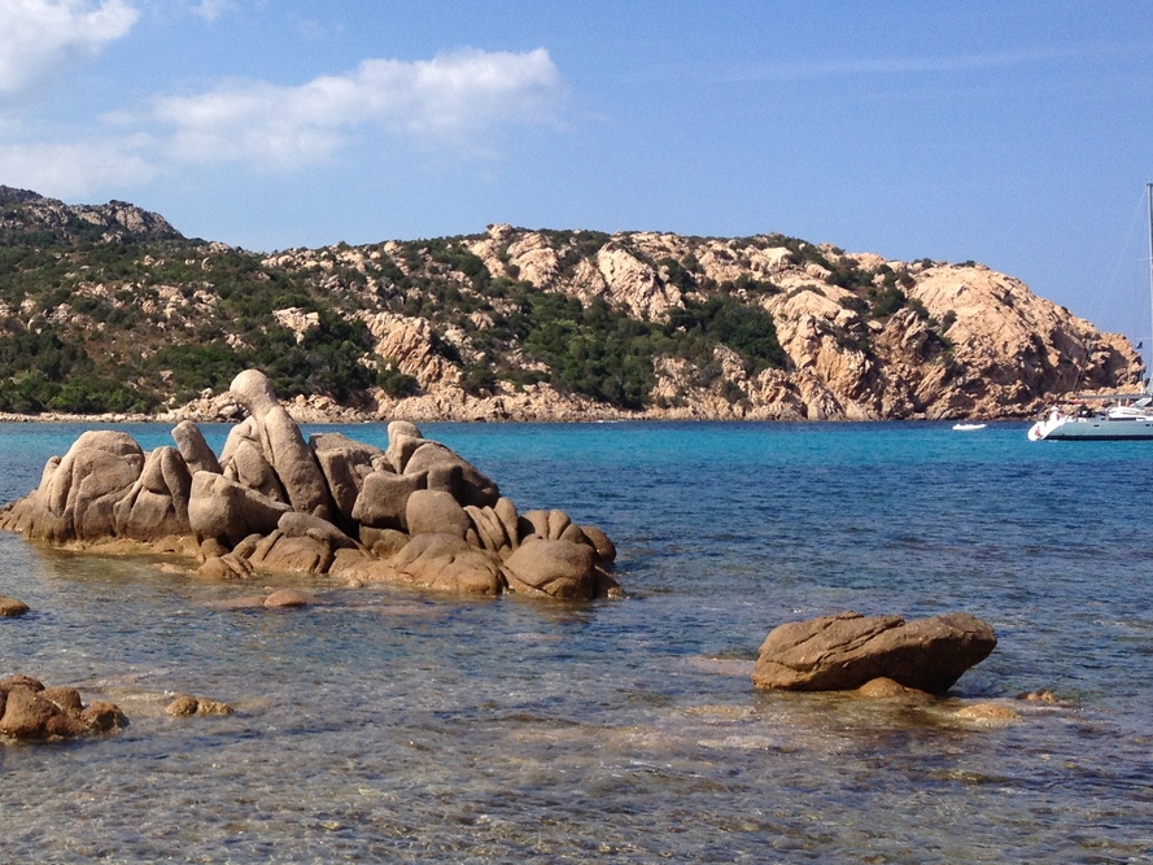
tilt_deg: -3.1
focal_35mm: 63
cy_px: 428
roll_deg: -0.1
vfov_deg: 23.3
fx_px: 2099
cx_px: 174
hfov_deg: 29.7
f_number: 2.4
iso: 50
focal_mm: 4.28
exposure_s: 1/1905
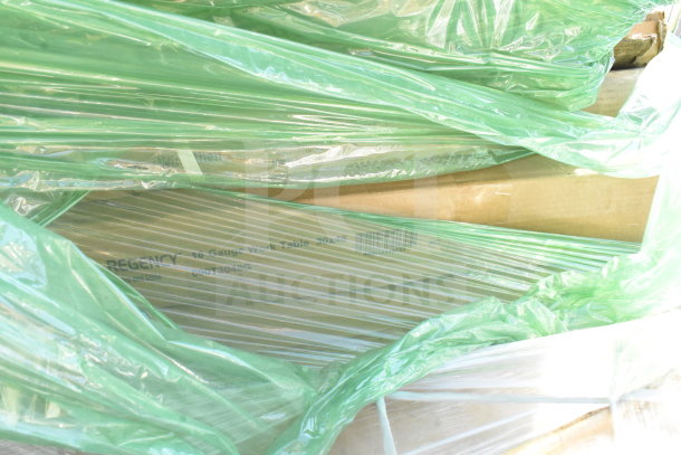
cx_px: 340
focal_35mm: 33
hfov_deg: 57.2
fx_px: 624
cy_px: 228
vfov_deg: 40.0
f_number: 14
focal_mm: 22
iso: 6400
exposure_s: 1/500
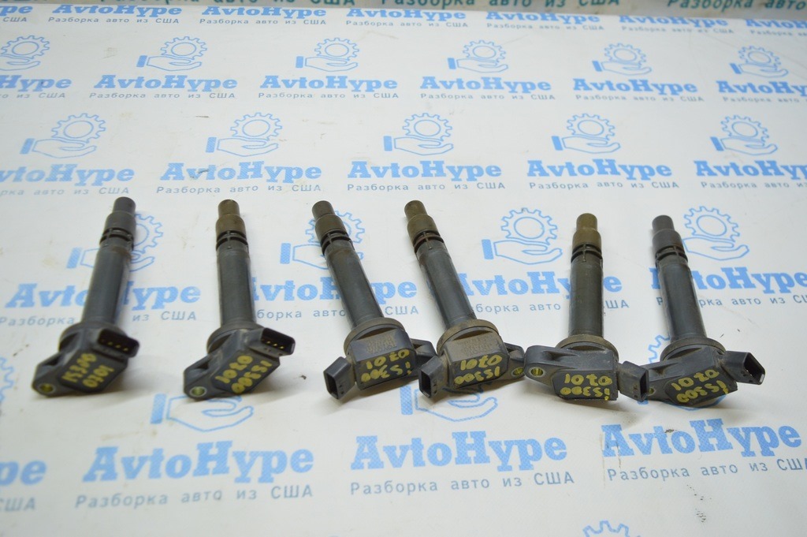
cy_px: 268
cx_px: 404
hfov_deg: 62.0
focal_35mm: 30
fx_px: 672
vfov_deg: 43.5
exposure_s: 1/60
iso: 400
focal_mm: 20
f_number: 3.5
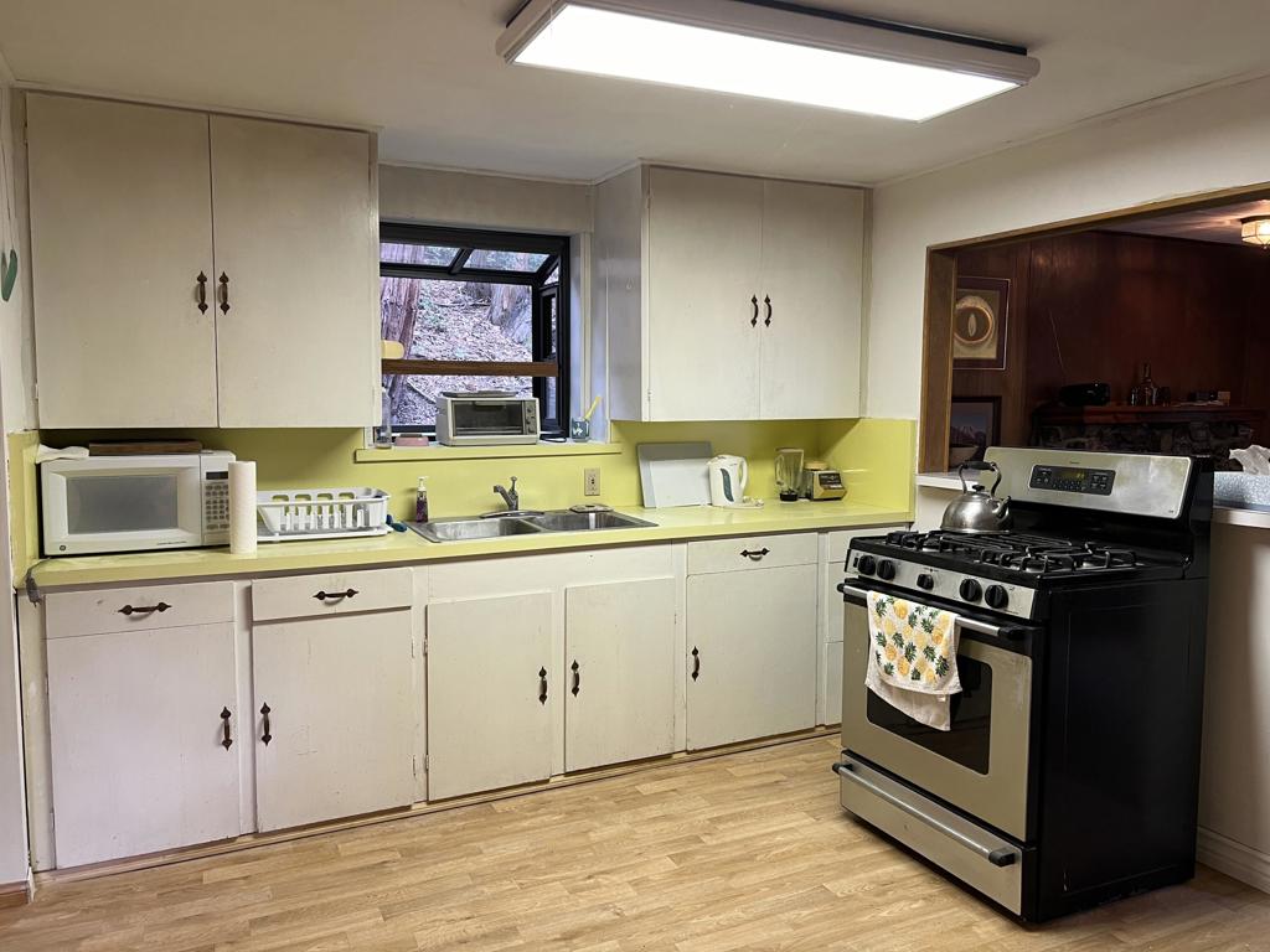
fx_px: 954
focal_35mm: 26
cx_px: 635
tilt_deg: -4.4
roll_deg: +0.3
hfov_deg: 67.3
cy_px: 476
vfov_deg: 53.1
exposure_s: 1/60
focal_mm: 5.7
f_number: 1.5
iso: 80
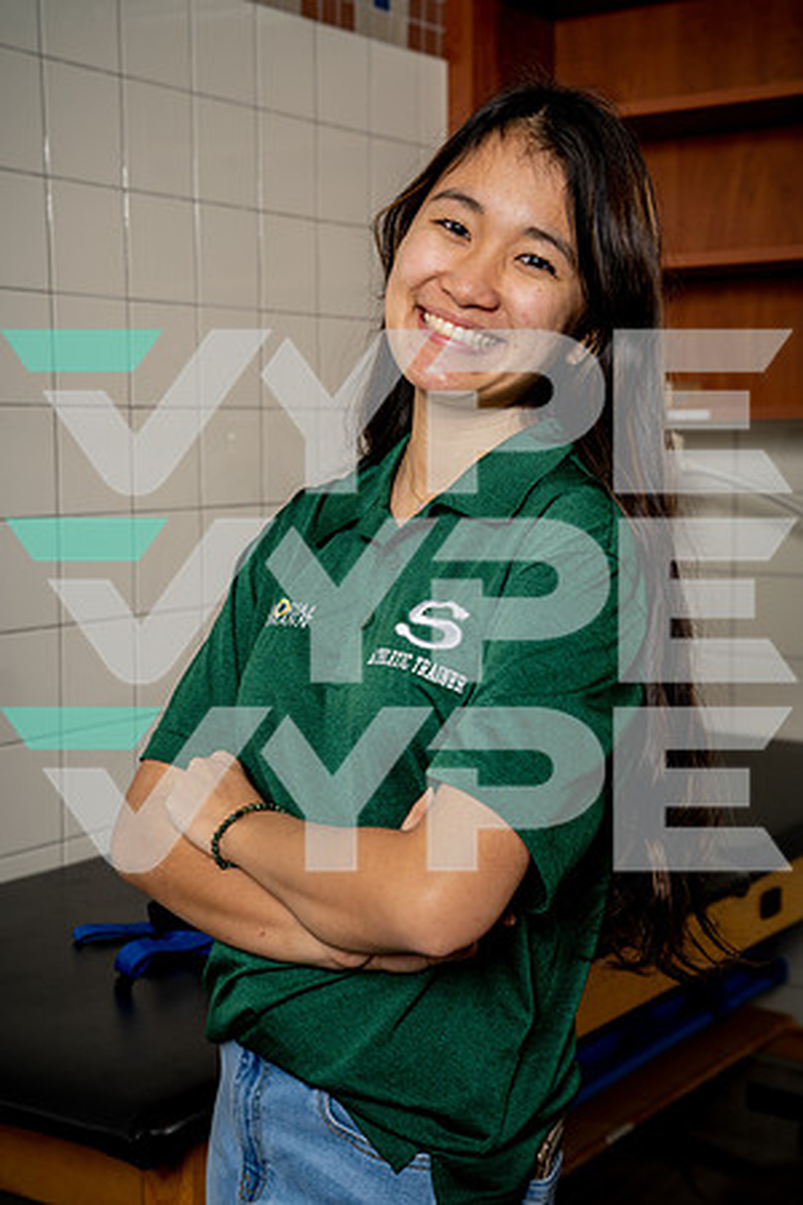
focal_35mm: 55
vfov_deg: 36.2
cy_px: 602
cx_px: 402
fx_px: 1840
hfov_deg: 24.6
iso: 250
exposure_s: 1/250
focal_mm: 55
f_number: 6.3
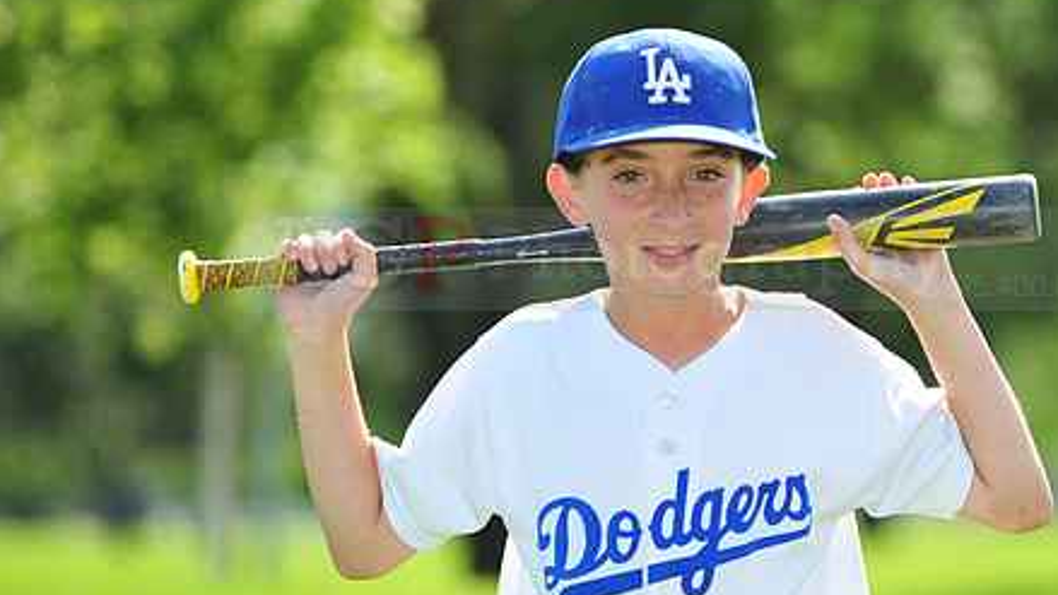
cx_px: 653
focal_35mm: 242
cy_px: 238
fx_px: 6789
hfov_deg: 8.9
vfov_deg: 5.0
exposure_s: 1/1250
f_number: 4.5
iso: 320
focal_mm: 175
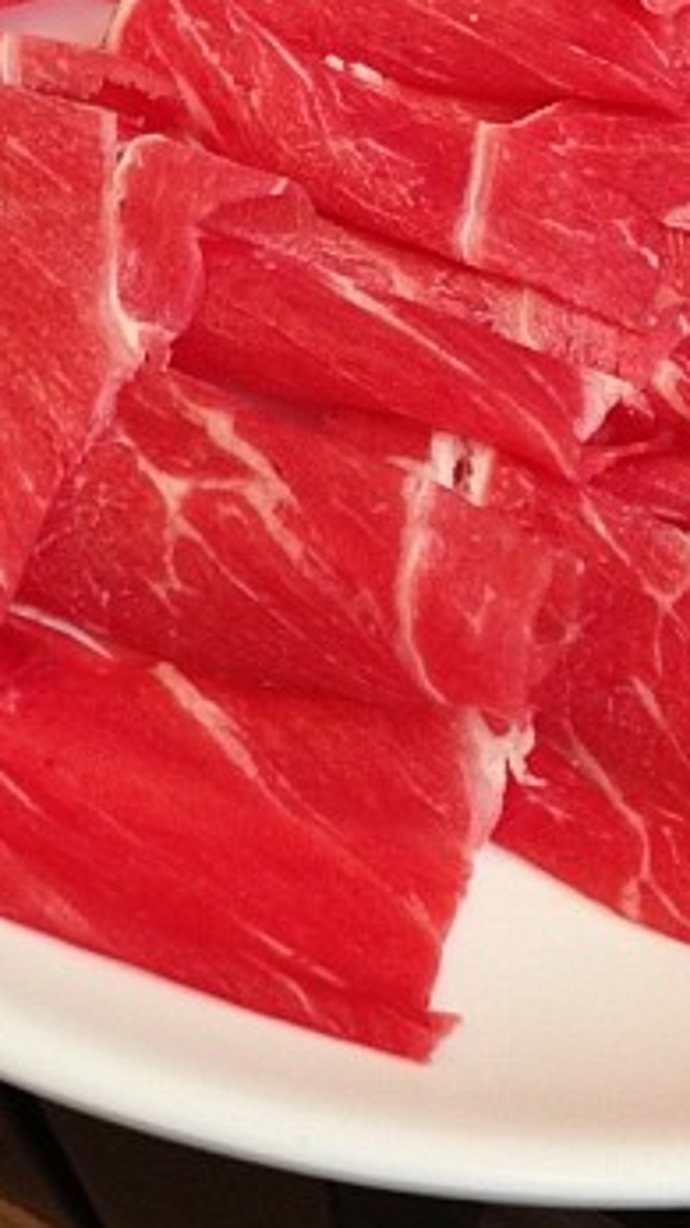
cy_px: 147
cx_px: 464
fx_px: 2246
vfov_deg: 29.4
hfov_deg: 17.4
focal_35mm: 69
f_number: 2.4
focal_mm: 4.13
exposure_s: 1/20
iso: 125
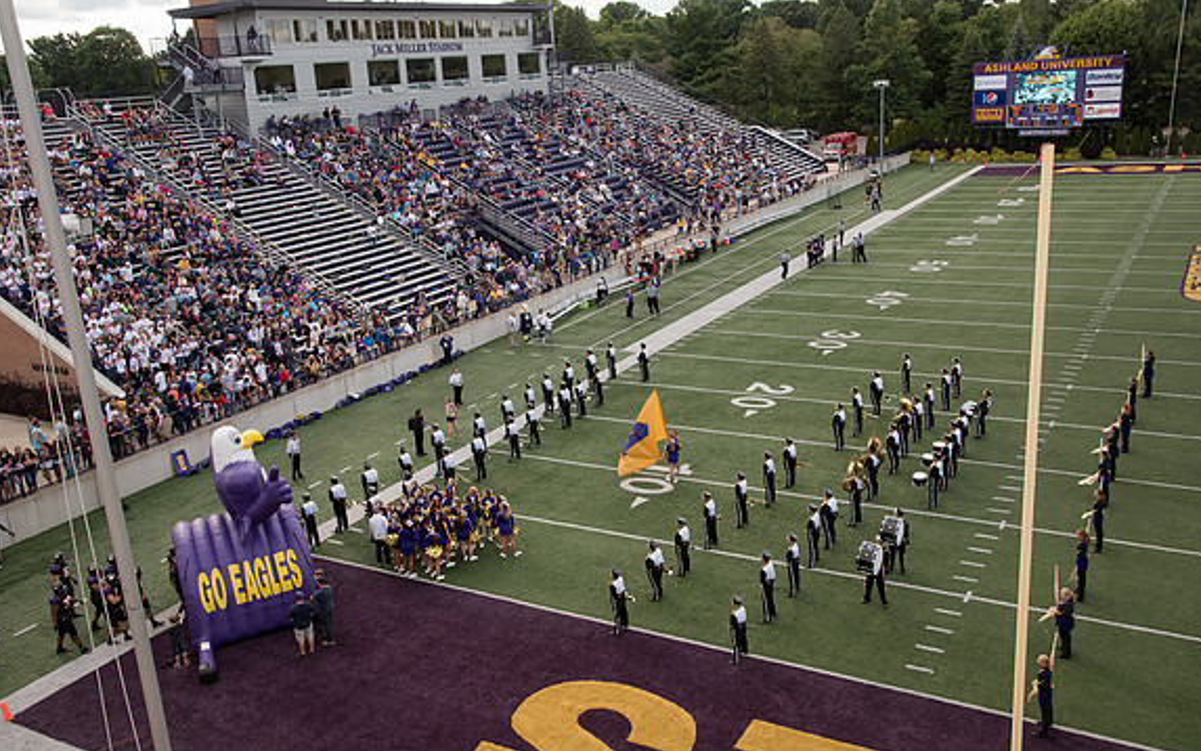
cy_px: 356
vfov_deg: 39.4
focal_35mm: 32
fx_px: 1047
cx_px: 599
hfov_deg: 59.7
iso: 400
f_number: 6.3
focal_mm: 31
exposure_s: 1/640
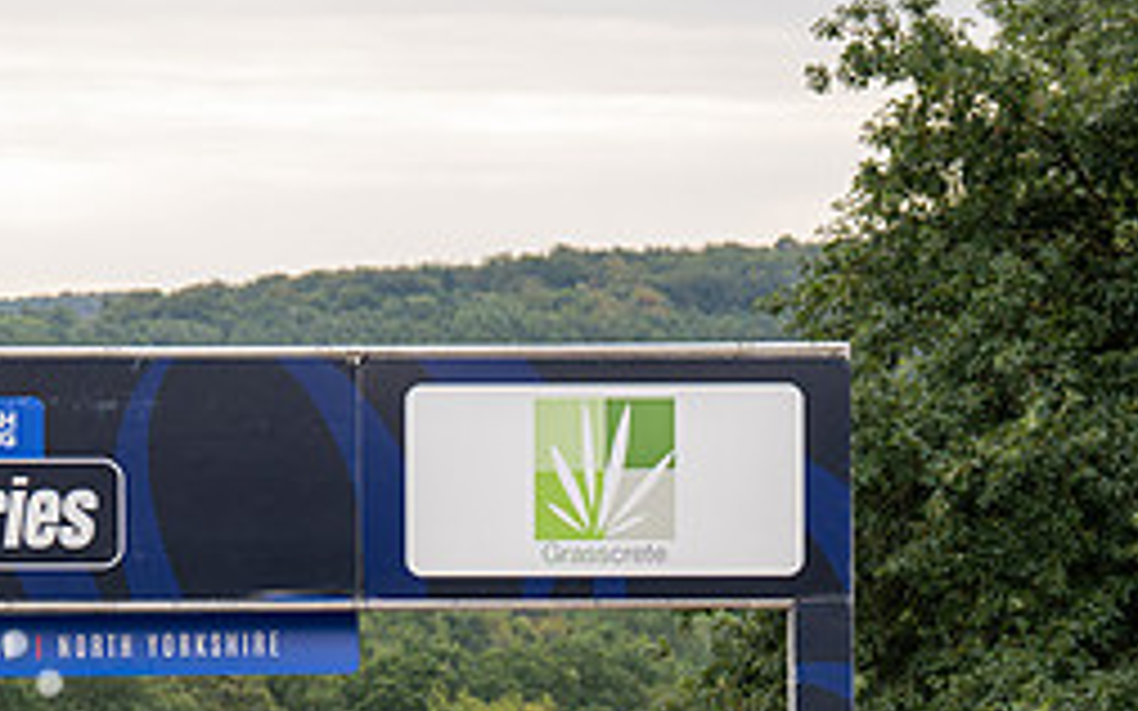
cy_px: 704
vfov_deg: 5.1
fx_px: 7907
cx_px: 427
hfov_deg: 8.2
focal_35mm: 255
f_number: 4
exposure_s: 1/800
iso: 640
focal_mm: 109
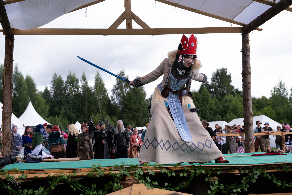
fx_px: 414
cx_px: 146
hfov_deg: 38.9
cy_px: 98
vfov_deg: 26.5
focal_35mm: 51
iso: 500
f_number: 3.6
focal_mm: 34.2
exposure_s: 1/1600
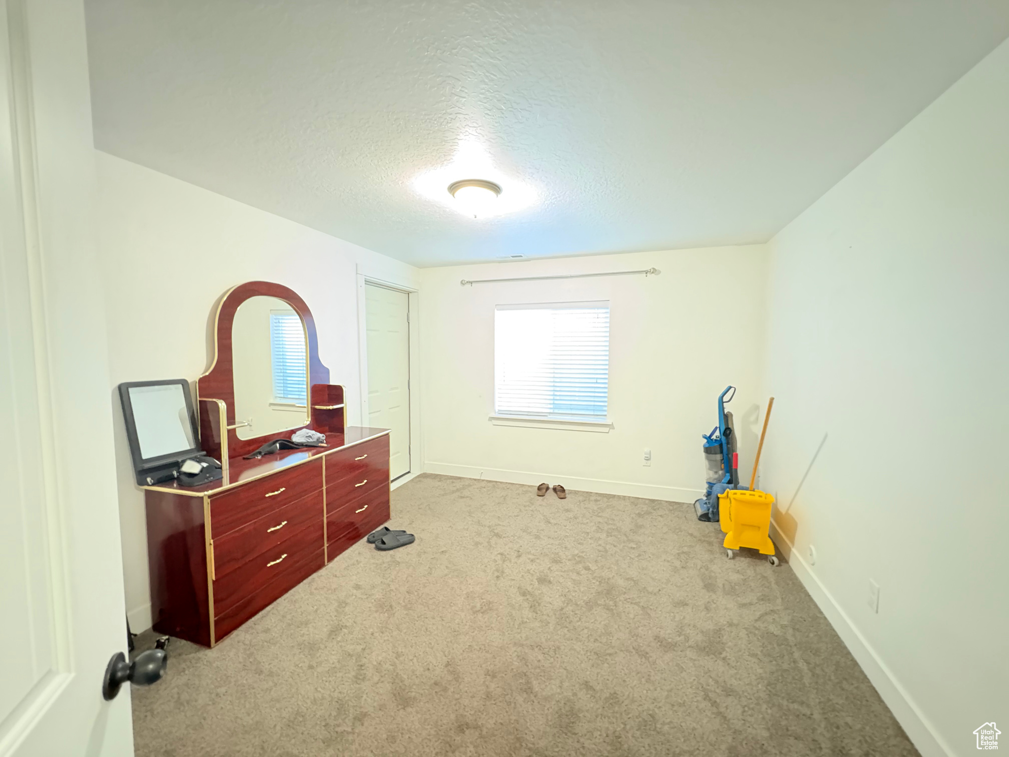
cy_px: 378
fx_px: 408
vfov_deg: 85.7
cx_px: 504
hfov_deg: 102.1
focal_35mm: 14
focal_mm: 2.22
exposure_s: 1/13
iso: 5000
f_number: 2.2
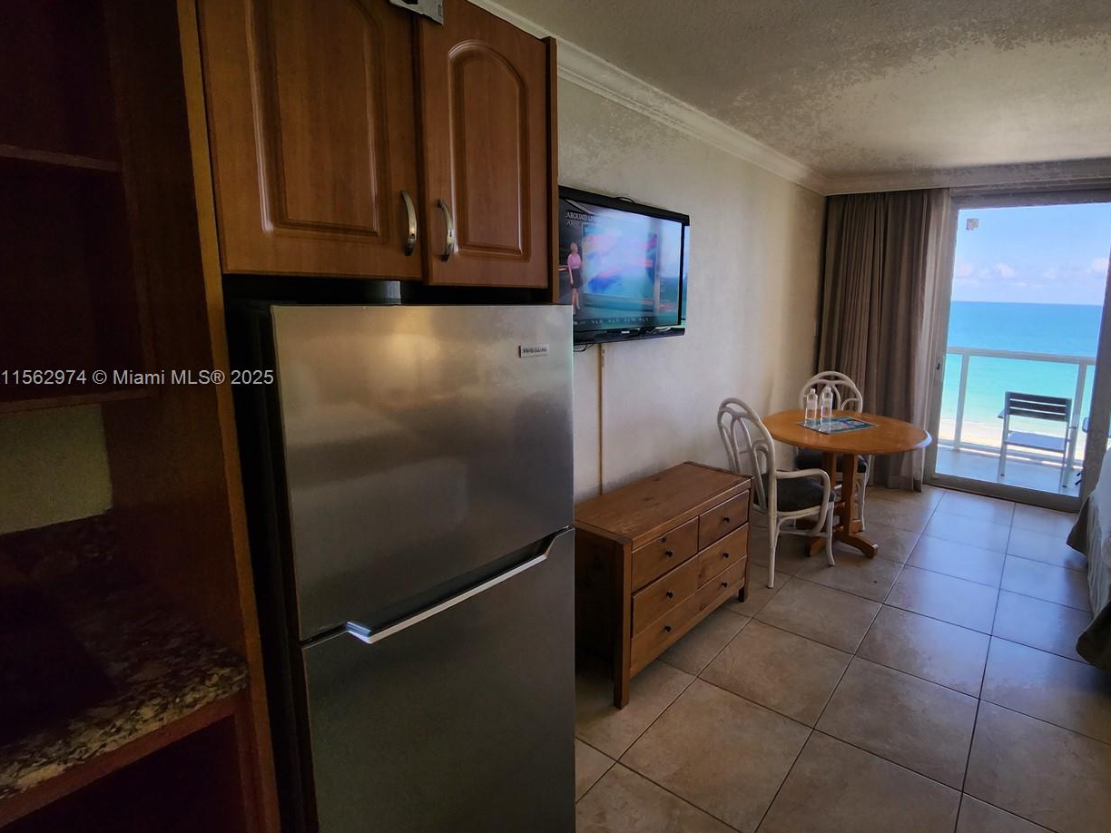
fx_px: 546
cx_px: 710
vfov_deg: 74.6
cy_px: 379
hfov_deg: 88.8
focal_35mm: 17
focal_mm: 1.74
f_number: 2.2
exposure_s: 1/120
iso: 40
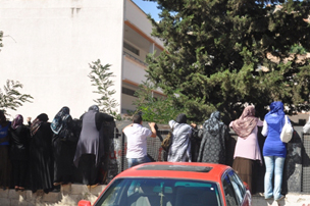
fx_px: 446
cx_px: 214
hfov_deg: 37.8
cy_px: 132
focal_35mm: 52
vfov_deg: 25.9
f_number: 13
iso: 250
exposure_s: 1/200
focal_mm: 21
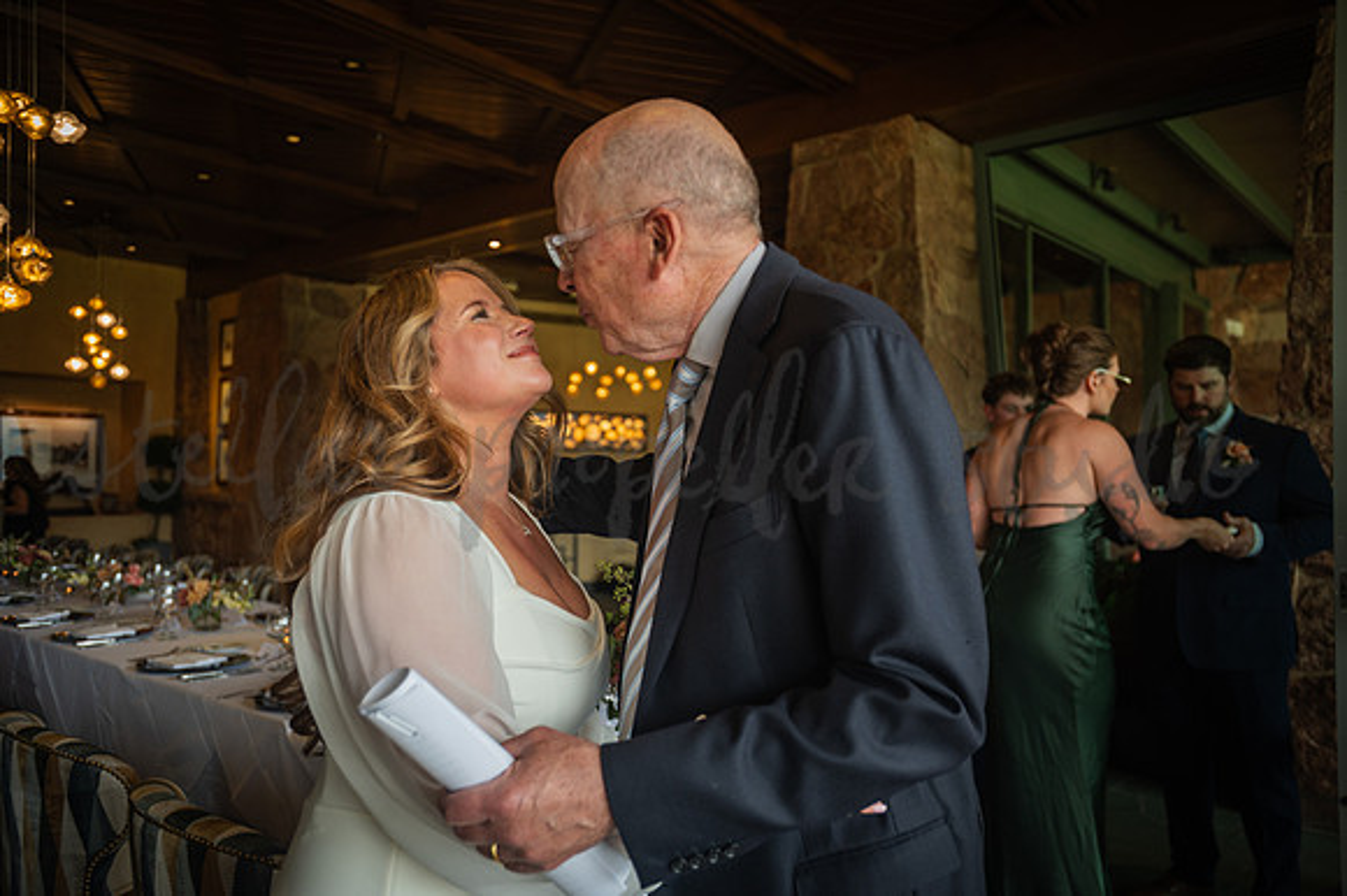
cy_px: 448
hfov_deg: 69.4
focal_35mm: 26
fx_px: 972
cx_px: 674
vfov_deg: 49.5
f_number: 2.8
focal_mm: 26
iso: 320
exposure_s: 1/200
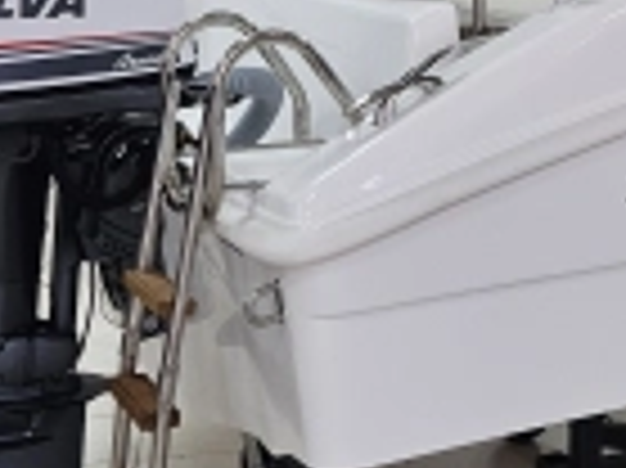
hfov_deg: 20.8
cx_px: 640
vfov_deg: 15.5
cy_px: -128
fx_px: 1644
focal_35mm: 91
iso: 64
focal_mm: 5.4
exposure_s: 1/100
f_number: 1.8
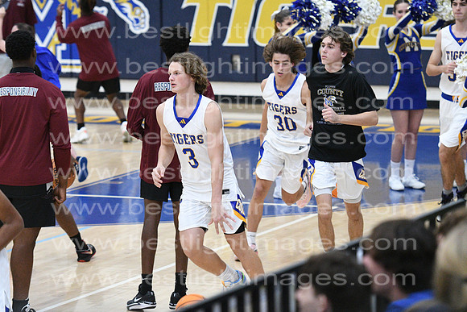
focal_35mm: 195
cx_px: 234
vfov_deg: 7.0
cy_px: 156
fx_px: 2530
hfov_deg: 10.5
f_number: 4
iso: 8000
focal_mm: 130
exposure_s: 1/640
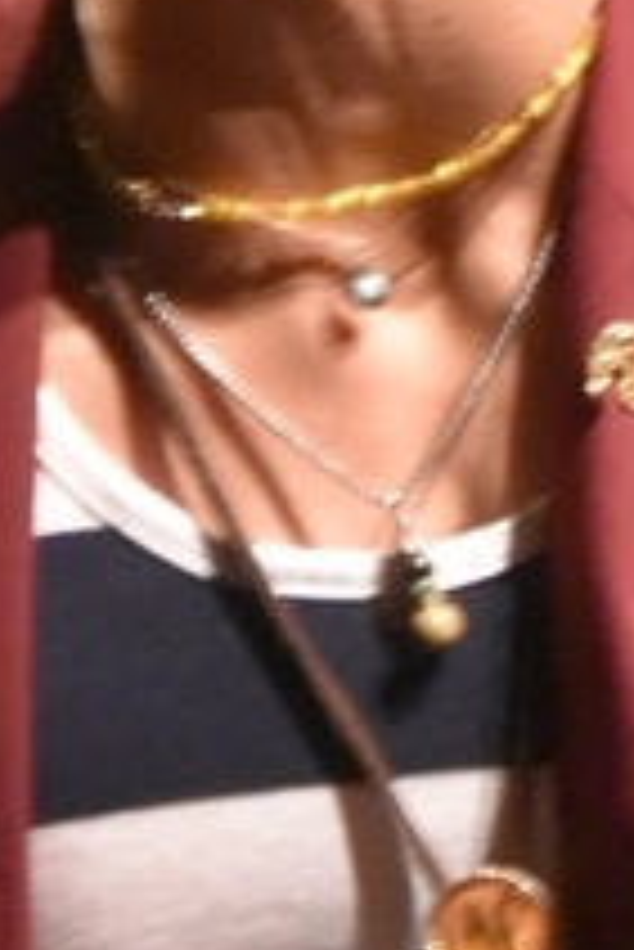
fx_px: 15770
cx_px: 184
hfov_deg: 2.3
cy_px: 1049
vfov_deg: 3.4
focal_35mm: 598
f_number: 5.3
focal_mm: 70
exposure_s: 1/60
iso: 4500
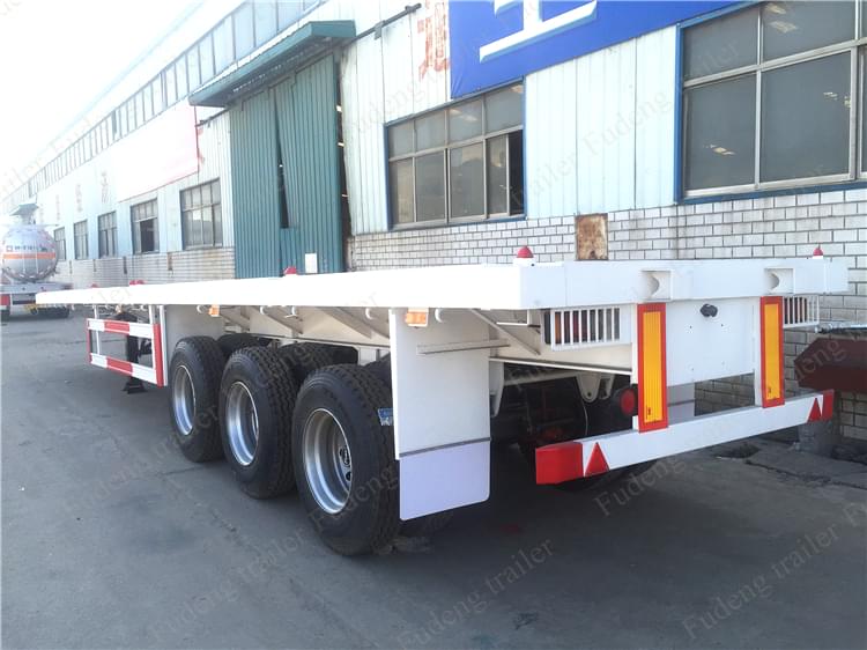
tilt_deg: -3.9
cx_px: 434
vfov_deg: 48.2
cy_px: 325
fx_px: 726
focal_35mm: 29
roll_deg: +2.1
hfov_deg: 61.7
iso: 32
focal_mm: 4.15
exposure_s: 1/648
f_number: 2.2
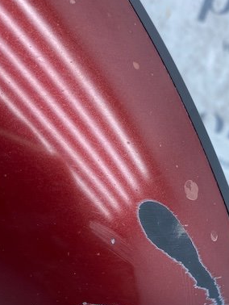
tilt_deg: -44.3
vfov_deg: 42.4
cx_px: 160
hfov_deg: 32.5
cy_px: 199
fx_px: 388
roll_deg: -36.2
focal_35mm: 44
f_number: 1.8
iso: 32
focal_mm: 4.25
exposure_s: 1/387
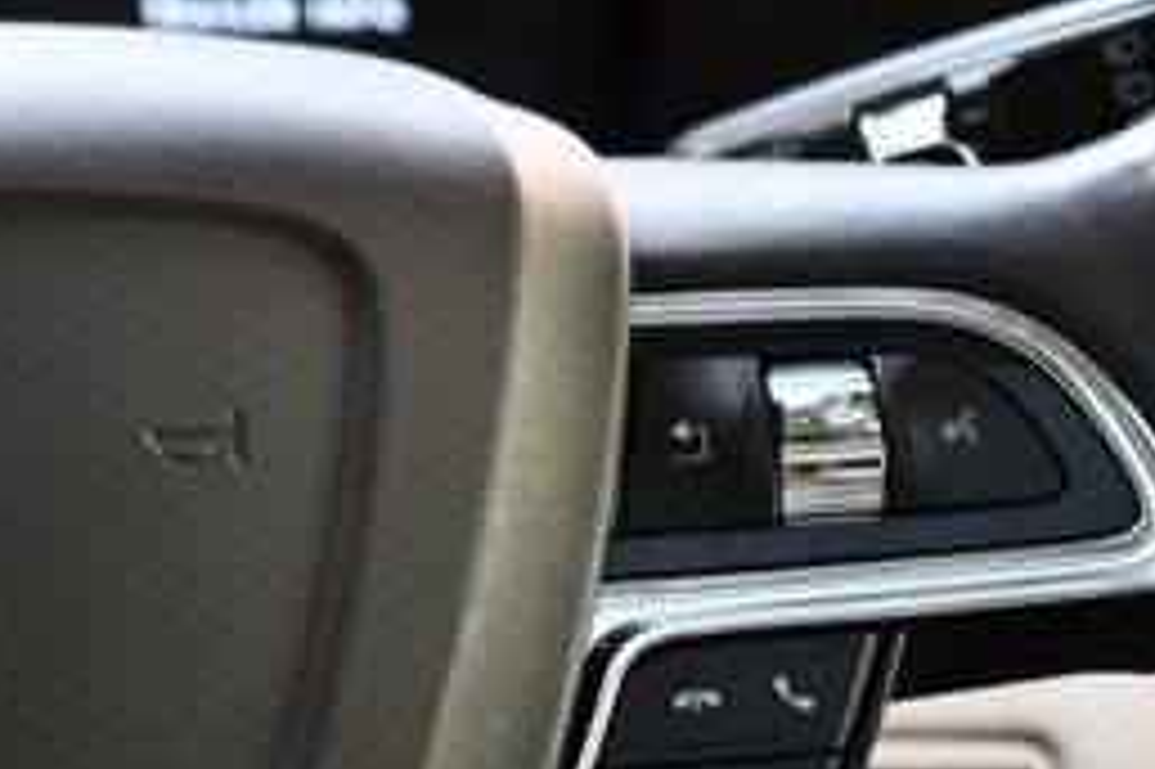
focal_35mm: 127
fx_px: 4072
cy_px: 659
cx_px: -162
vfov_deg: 10.7
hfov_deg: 15.6
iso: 800
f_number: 4.5
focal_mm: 34
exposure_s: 1/160
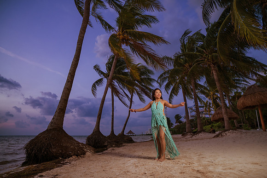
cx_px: 134
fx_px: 159
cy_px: 89
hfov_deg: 80.0
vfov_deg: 58.5
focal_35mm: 21
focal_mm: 20
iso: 200
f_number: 4
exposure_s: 1/160
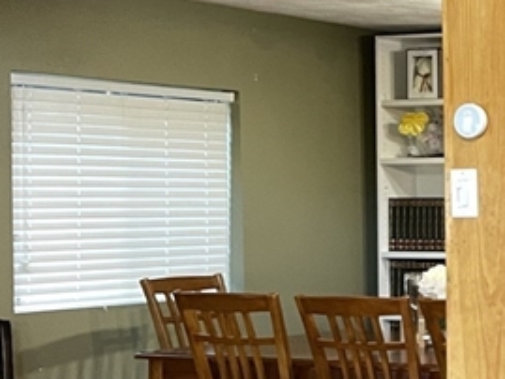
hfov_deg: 16.3
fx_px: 1445
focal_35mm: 99
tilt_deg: -3.0
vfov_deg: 14.7
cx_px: 939
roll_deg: +0.9
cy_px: 377
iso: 250
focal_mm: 4.2
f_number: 1.6
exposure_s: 1/60
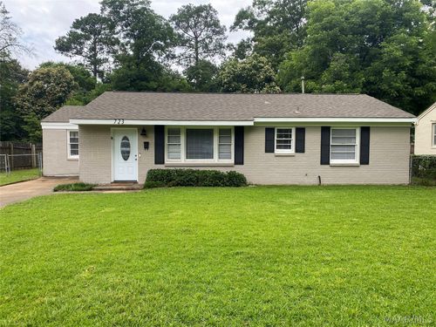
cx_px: 218
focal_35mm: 26
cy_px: 164
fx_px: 327
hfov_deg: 67.3
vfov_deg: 53.1
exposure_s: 1/620
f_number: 1.8
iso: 32
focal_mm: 4.25
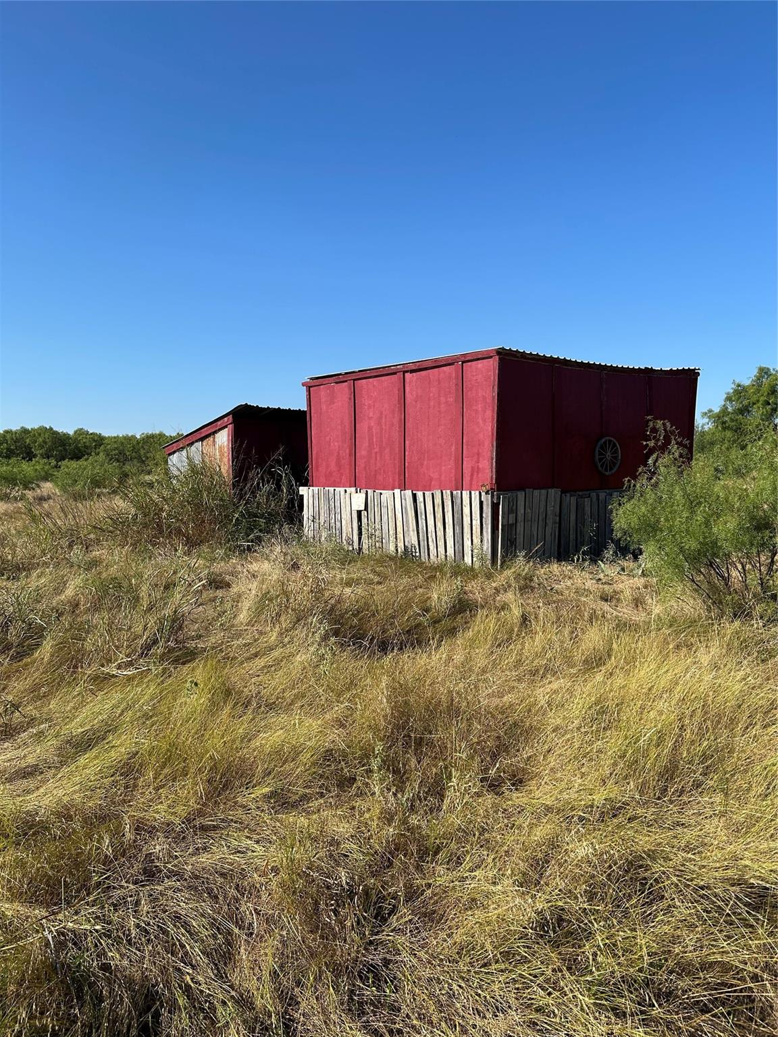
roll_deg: -0.7
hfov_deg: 53.1
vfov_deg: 67.3
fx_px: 779
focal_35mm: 26
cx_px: 389
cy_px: 518
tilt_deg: -3.7
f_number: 1.5
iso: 50
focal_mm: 5.7
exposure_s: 1/3704
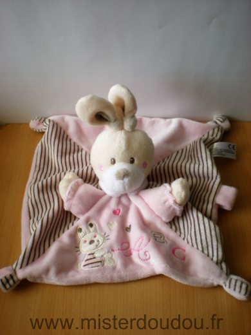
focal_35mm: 38
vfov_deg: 49.0
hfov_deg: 37.7
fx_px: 367
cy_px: 168
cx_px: 126
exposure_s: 1/71.4
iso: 64
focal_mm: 6.3
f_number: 3.1
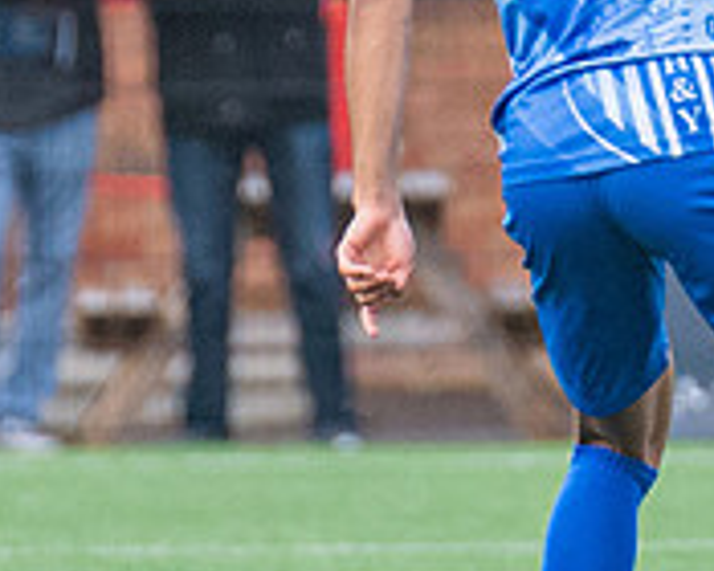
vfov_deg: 0.7
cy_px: -222
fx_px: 46109
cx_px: 1473
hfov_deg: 0.9
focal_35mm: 2182
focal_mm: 300
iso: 1600
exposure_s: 1/1250
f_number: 4
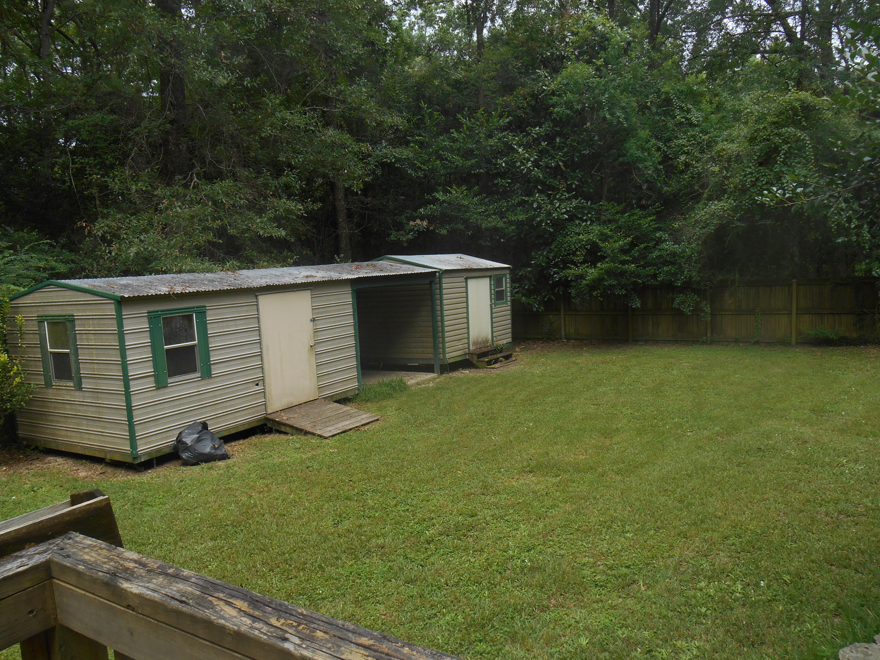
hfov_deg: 67.3
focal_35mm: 26
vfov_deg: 53.1
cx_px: 440
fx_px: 661
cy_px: 330
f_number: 3.4
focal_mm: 4.7
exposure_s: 1/160
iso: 80
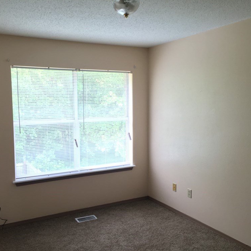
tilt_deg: -4.8
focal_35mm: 35
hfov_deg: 47.1
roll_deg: +1.1
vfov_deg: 47.2
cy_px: 127
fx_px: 287
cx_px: 111
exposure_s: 1/30
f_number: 2.2
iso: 40
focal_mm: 4.15
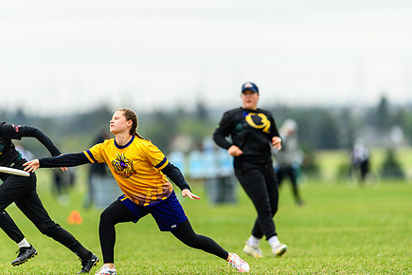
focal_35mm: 533
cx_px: 145
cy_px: 147
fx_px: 6099
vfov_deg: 2.6
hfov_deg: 3.9
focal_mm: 400
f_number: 3.2
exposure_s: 1/1250
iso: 250
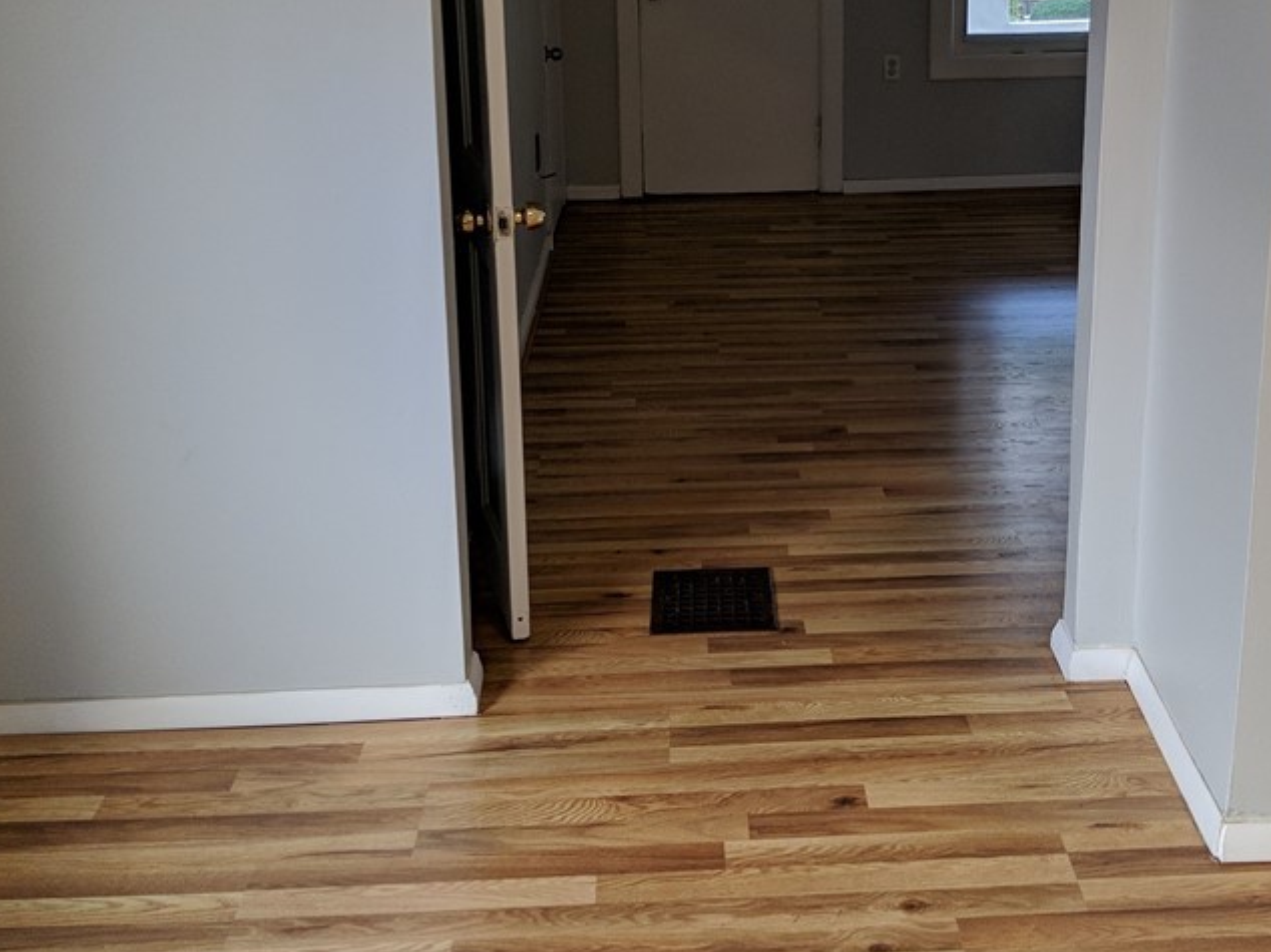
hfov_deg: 44.5
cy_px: 253
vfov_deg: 33.7
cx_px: 778
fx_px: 1542
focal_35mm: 42
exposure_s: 1/125
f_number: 1.7
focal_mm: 4.25
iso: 194
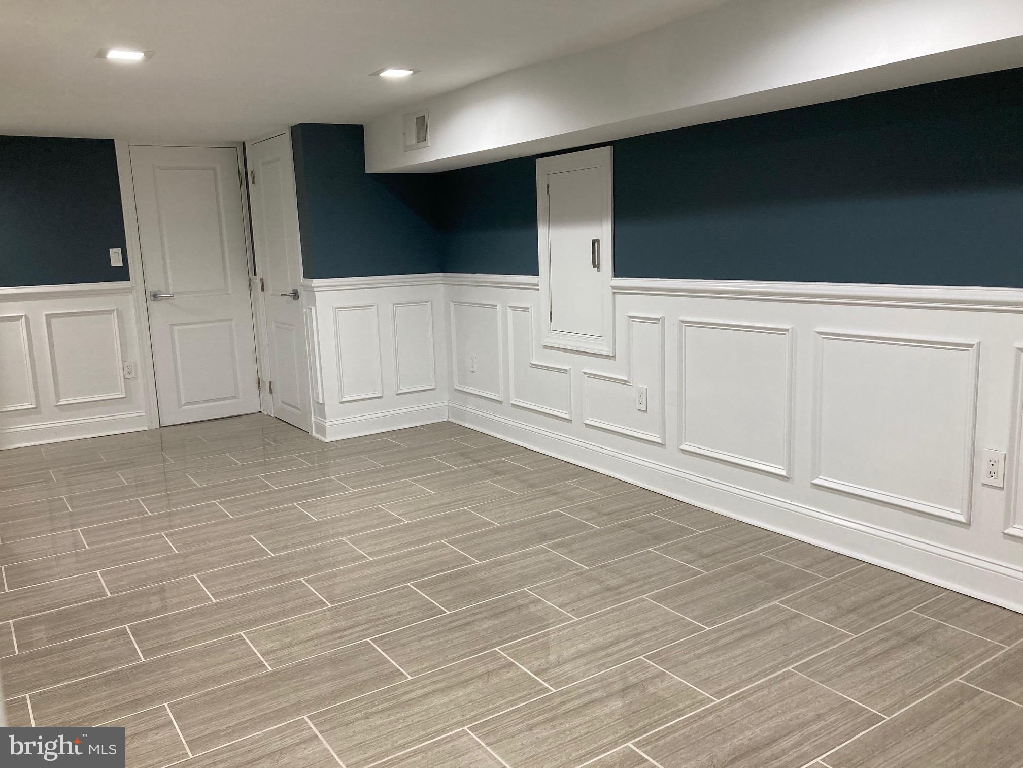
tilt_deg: -9.7
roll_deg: +0.5
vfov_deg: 49.7
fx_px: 827
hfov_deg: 63.4
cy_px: 384
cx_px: 512
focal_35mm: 28
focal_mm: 3.99
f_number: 1.8
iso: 125
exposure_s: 1/60
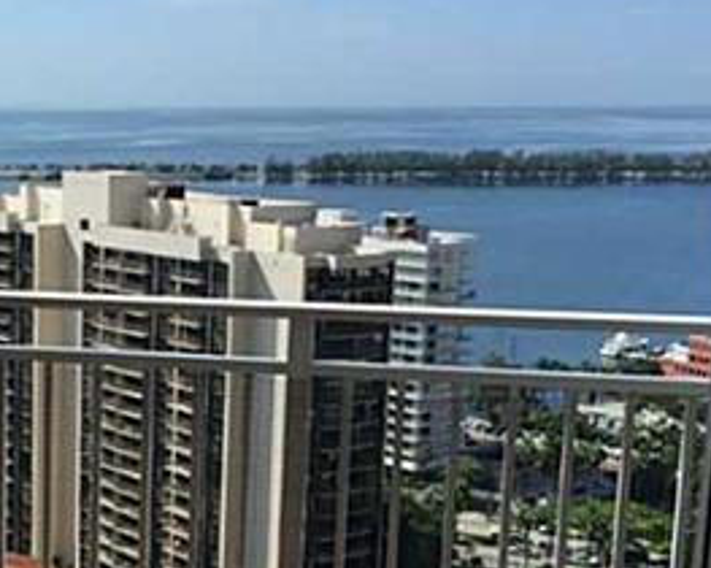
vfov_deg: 22.0
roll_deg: -1.3
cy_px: 403
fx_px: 1451
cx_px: -3
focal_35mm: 69
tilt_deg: -11.6
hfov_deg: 26.1
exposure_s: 1/1041
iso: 32
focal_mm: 4.15
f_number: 2.2
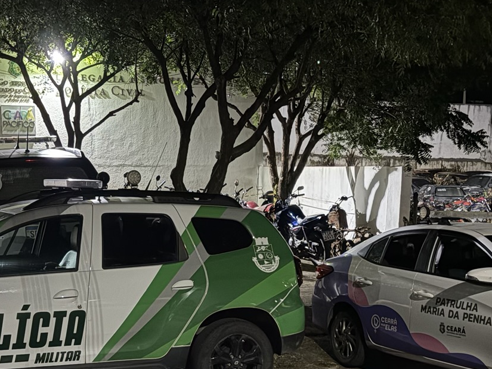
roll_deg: +0.3
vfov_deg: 22.6
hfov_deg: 30.7
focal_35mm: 63
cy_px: 344
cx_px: 233
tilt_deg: -10.1
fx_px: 896
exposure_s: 1/17
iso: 1000
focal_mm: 5.96
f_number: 1.6
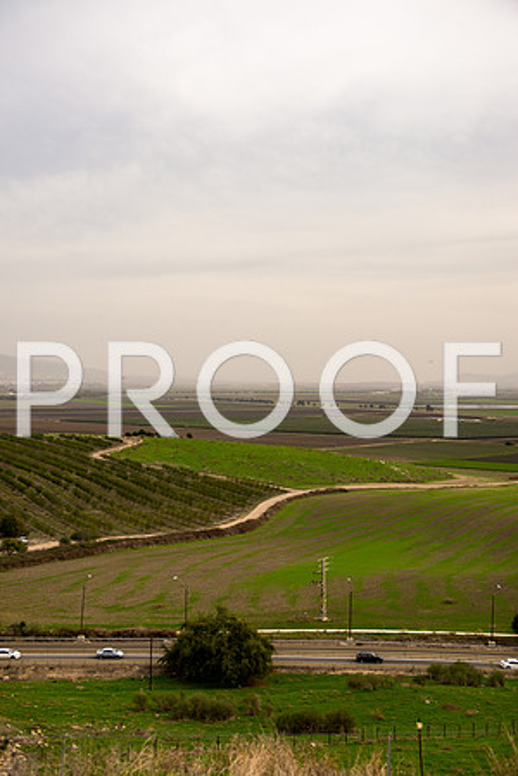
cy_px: 388
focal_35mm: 38
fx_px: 820
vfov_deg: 50.7
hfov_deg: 35.1
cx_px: 259
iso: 100
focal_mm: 38
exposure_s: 1/1000
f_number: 3.5
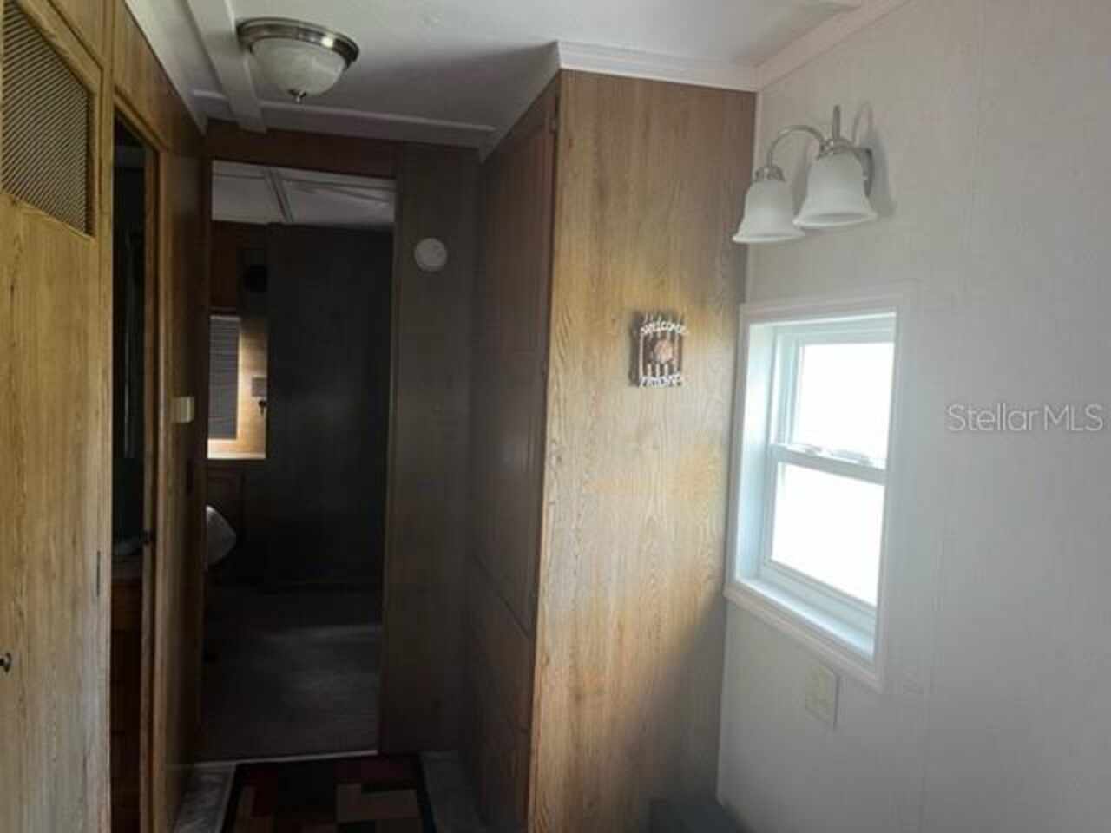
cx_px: 556
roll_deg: -2.2
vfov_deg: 53.1
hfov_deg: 67.3
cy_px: 416
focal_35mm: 26
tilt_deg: -4.2
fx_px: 834
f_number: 1.6
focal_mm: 5.1
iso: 125
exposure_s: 1/71
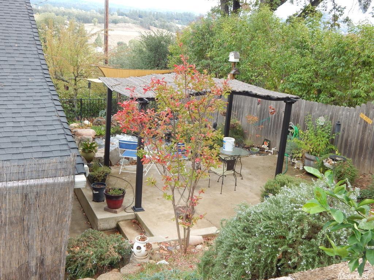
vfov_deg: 37.7
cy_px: 140
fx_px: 411
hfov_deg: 49.0
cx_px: 187
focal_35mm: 38
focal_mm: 6.8
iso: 125
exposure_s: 1/160
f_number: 3.4
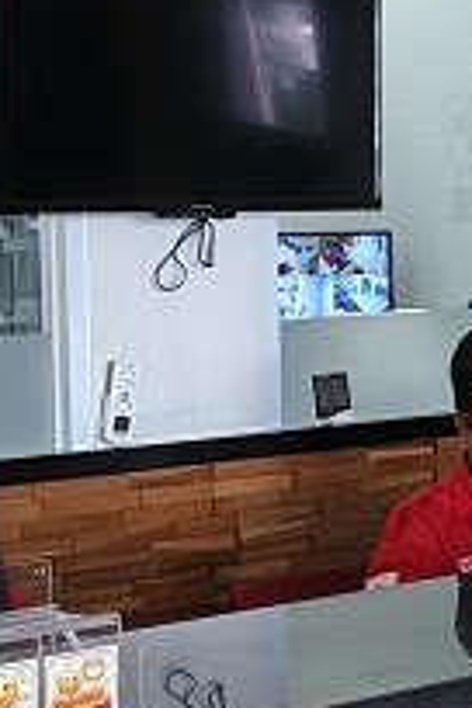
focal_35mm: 117
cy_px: 312
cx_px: 816
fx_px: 2301
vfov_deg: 17.5
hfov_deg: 11.0
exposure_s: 1/50
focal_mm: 5.56
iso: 369
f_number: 1.8
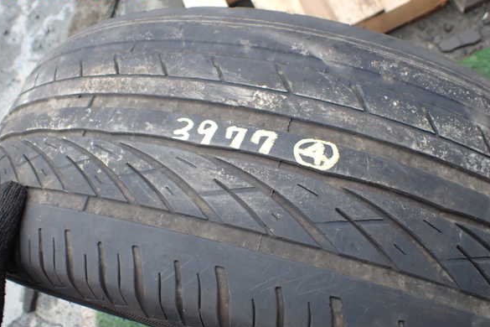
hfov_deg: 58.7
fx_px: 436
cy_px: 169
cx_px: 245
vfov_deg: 41.1
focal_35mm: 32
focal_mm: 5.4
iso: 125
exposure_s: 1/125
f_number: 2.3
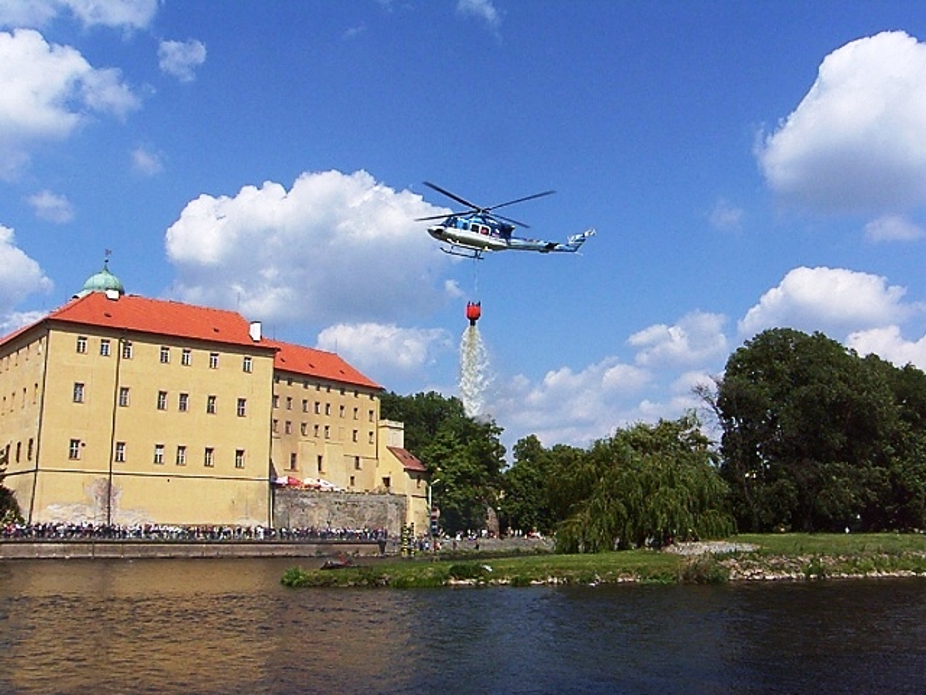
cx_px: 463
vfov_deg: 40.7
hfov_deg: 52.6
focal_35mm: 35
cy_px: 348
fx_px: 936
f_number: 7.1
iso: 50
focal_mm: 9
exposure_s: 1/400
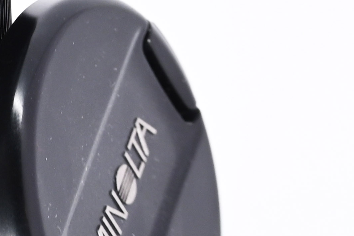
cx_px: -226
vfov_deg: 4.5
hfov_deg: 6.7
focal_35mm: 301
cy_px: -75
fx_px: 2960
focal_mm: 54
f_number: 9
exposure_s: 1/125
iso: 500
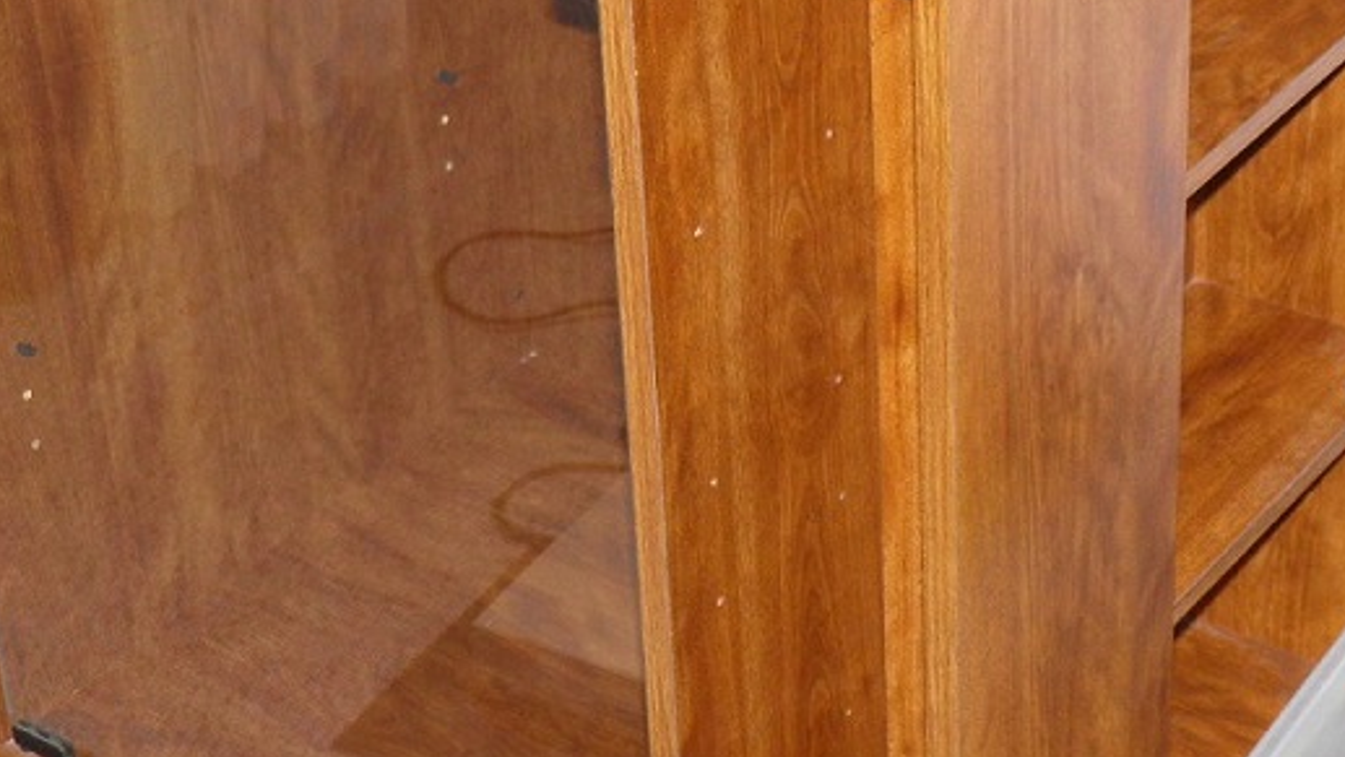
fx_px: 3389
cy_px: 190
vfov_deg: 12.7
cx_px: 489
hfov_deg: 22.4
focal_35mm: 95
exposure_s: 1/60
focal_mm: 7.9
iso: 100
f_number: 3.3
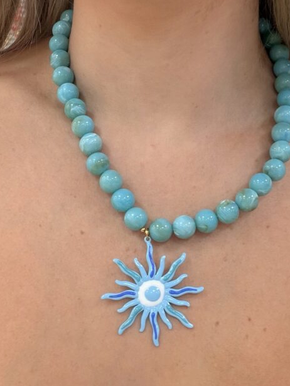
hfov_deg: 36.7
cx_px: 173
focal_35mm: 39
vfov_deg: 47.6
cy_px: 228
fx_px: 435
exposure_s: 1/50
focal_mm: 2.71
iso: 80
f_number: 1.9
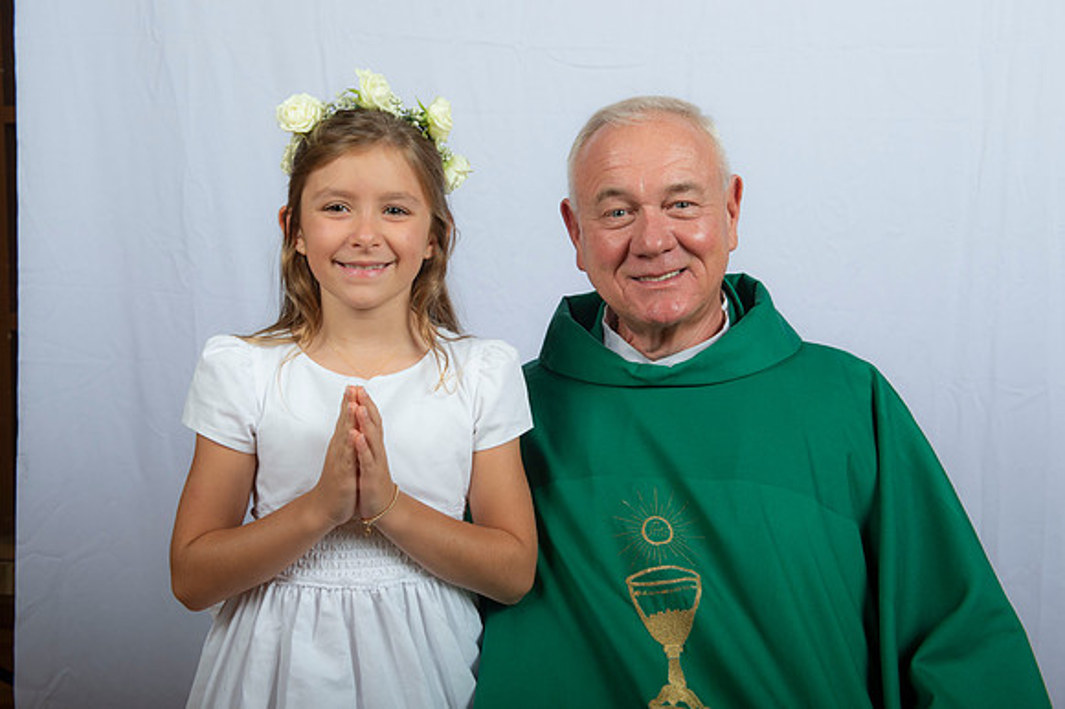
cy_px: 354
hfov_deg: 41.1
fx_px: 1419
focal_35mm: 48
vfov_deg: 28.0
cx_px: 532
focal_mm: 48
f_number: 8
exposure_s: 1/200
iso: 320
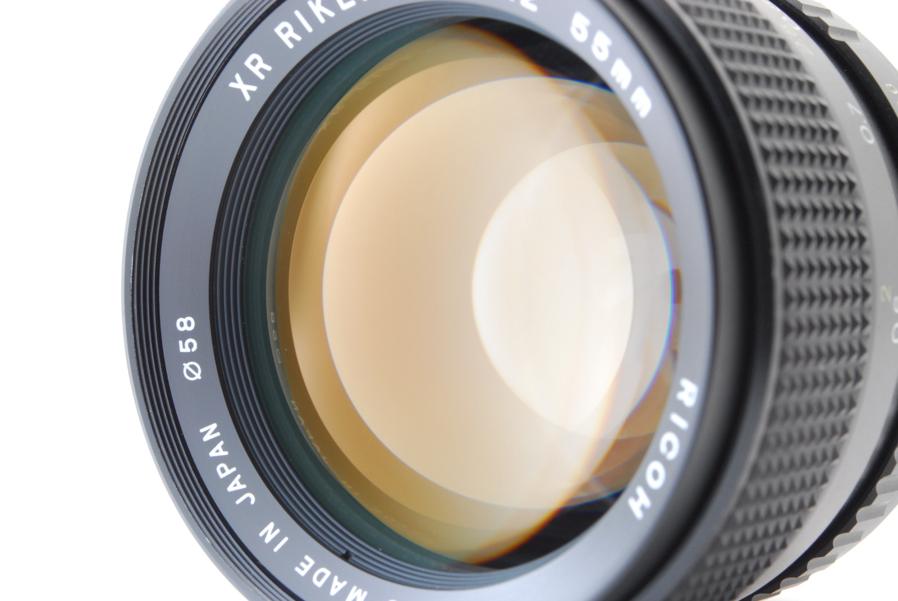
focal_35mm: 82
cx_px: 449
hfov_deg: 24.6
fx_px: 2060
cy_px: 300
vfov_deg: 16.6
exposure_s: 1/100
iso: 400
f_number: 16
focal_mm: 55
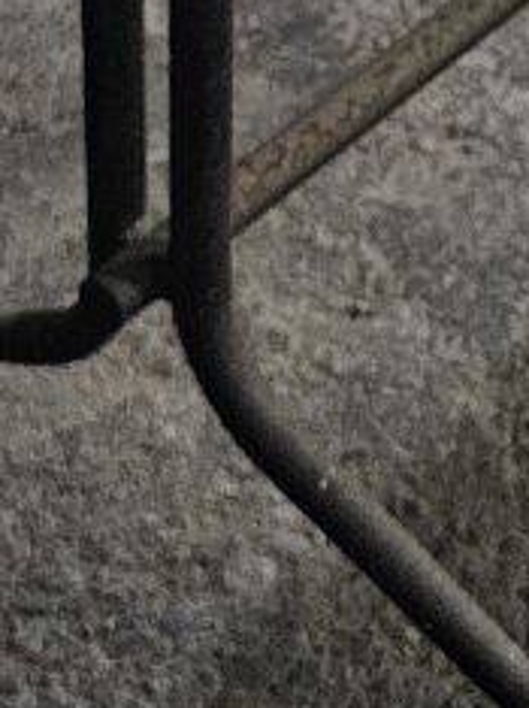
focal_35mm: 118
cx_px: 683
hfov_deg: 12.2
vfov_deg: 14.9
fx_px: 2409
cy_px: -490
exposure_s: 1/100
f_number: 1.7
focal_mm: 6.3
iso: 800
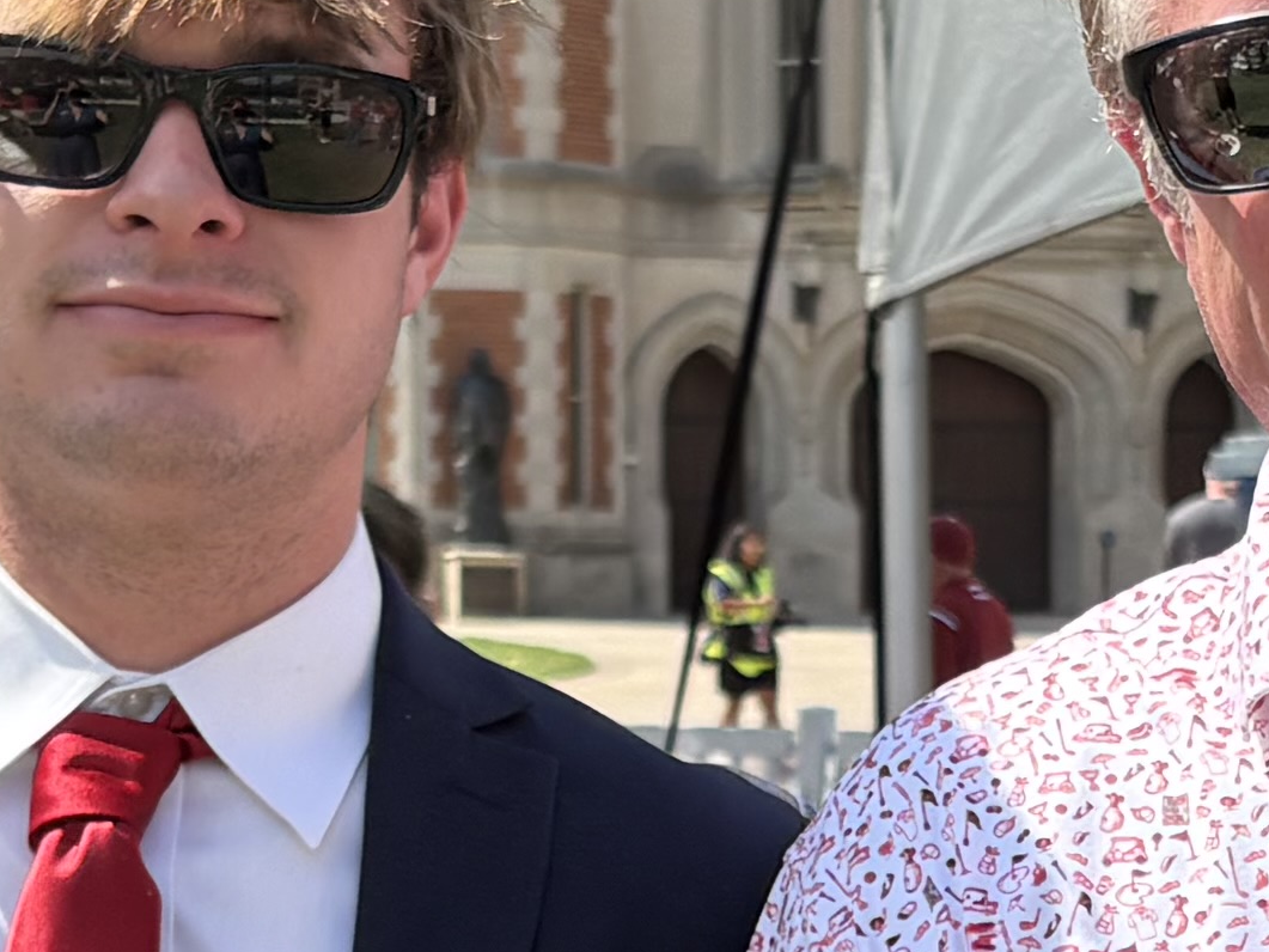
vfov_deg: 10.5
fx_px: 5133
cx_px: 976
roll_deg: +0.5
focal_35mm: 140
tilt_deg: -3.3
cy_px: 899
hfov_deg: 14.0
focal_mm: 5.96
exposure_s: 1/2012
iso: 64
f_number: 1.6
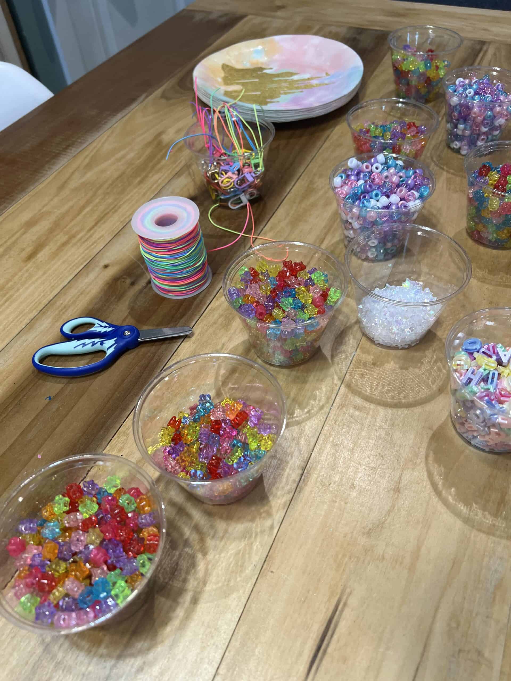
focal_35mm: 26
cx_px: 256
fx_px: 512
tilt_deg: -48.5
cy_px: 340
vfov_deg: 67.3
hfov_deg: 53.1
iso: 125
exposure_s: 1/120
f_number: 1.5
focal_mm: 5.7
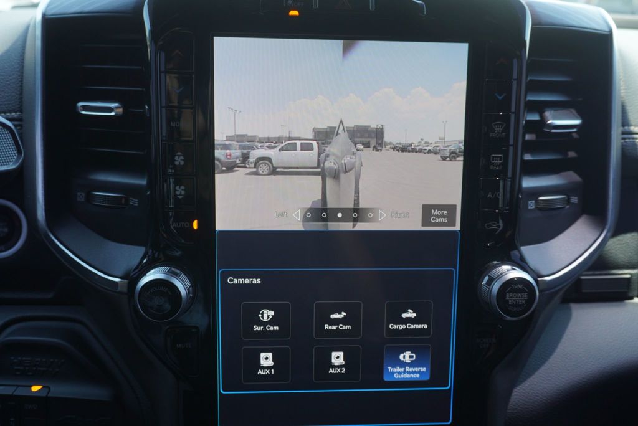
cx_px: 319
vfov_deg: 43.7
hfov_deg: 61.9
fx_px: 532
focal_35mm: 30
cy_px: 213
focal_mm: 20
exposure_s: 1/80
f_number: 4.5
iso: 100
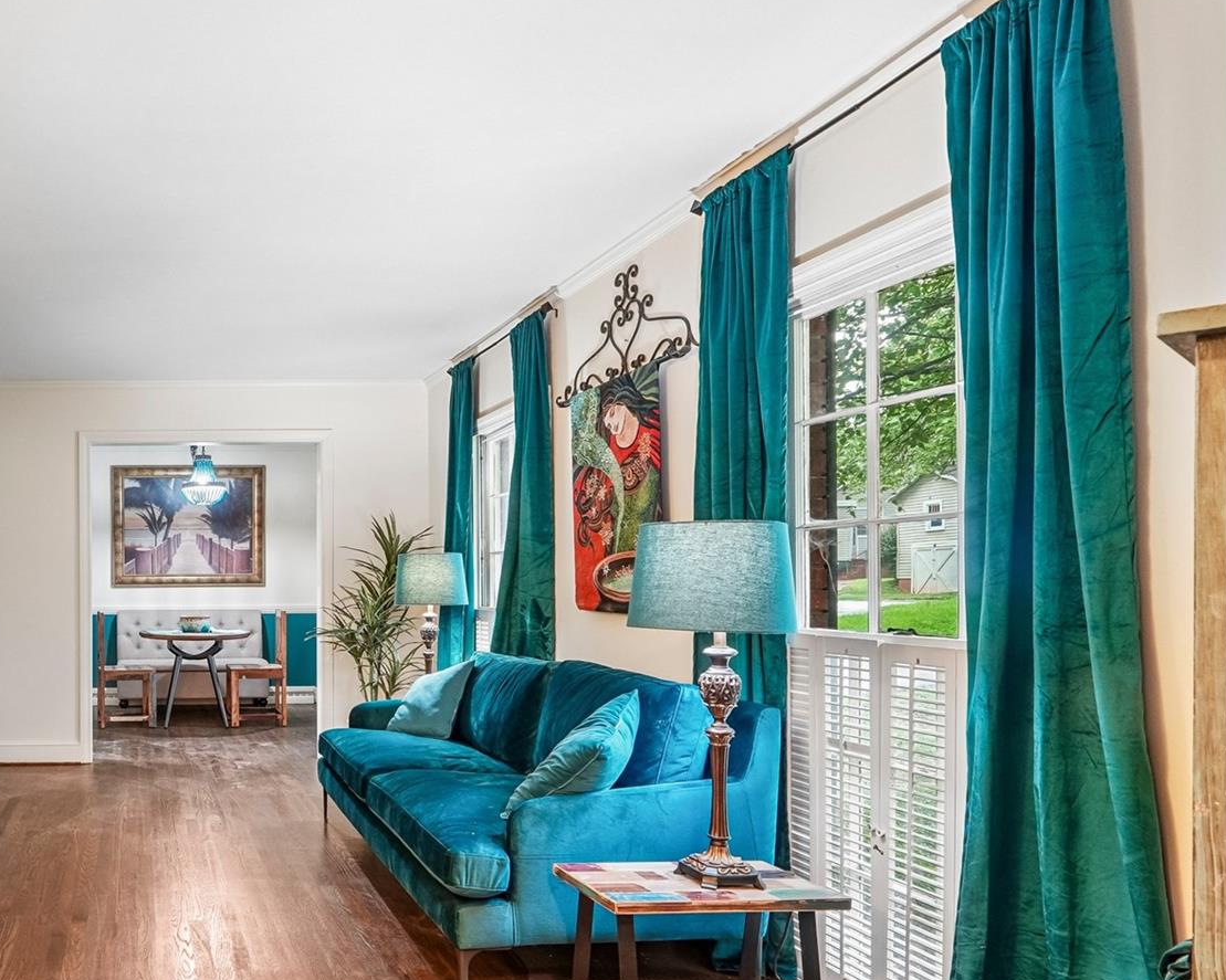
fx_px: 990
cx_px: 142
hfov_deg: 55.7
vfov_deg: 52.2
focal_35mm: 27
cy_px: 598
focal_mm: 10.5
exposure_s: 1/3.33
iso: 400
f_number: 8
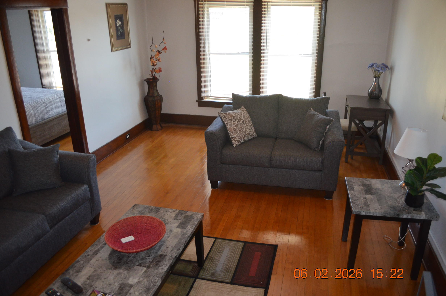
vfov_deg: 47.7
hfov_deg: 67.5
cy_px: 148
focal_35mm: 27
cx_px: 223
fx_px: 334
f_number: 3.5
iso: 1250
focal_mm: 18
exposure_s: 1/60
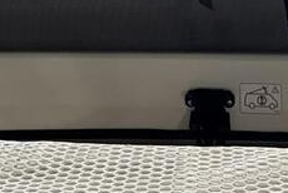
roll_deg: +1.1
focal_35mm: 156
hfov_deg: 13.1
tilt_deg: +1.4
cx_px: 100
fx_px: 1250
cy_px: -237
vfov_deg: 8.2
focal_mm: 6.76
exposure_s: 1/50
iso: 320
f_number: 1.78
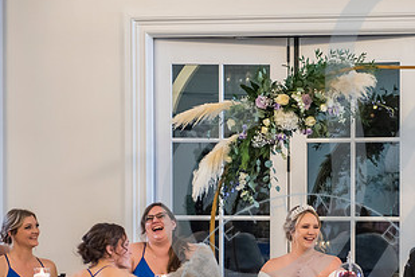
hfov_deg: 15.1
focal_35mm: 134
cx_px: 375
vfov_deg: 10.2
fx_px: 1545
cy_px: 219
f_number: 2.8
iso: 1600
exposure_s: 1/125
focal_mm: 70
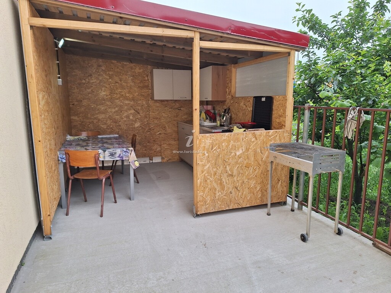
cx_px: 196
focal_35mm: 23
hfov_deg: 73.9
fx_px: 260
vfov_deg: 58.9
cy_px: 146
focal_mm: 5.54
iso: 40
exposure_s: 1/287
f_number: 1.8
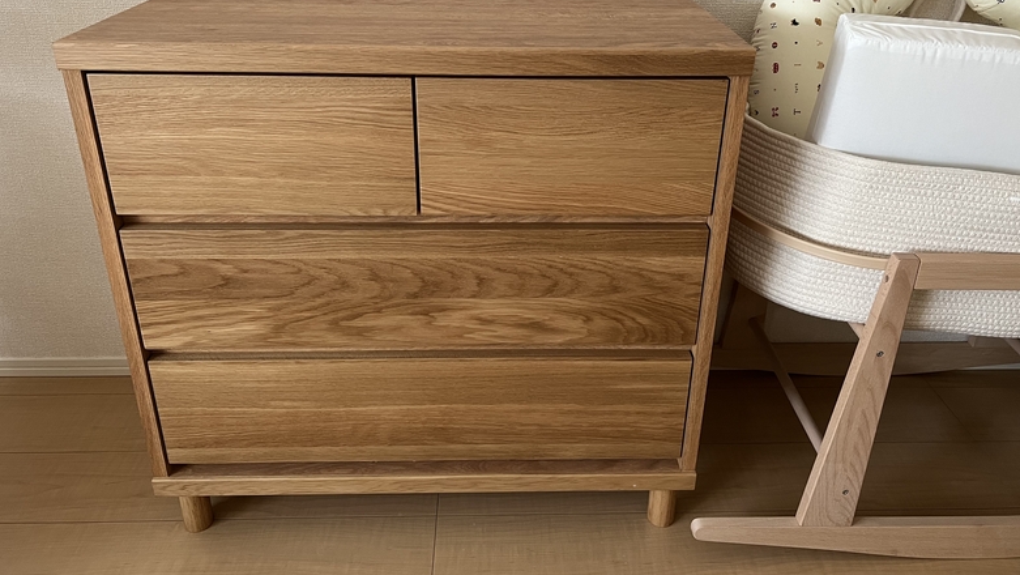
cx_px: 521
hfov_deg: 66.0
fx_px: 785
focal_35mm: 29
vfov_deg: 39.9
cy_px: 208
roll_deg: -0.7
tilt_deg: -24.5
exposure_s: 1/60
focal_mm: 5.7
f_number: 1.5
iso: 320
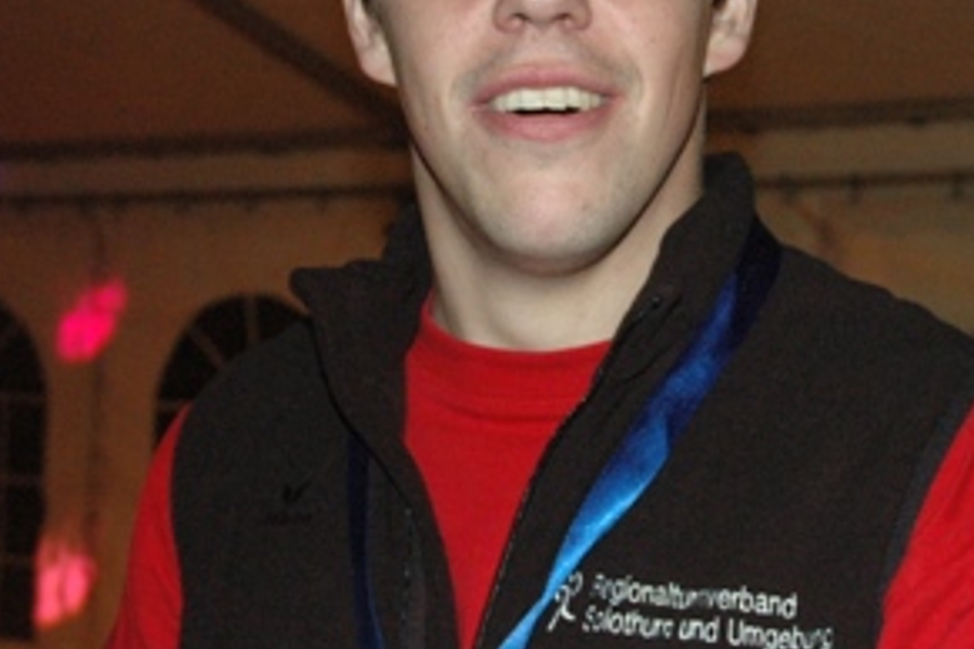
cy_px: 197
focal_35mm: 89
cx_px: 649
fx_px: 2410
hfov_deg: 22.7
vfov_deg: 15.3
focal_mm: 27
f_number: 4.5
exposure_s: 1/60
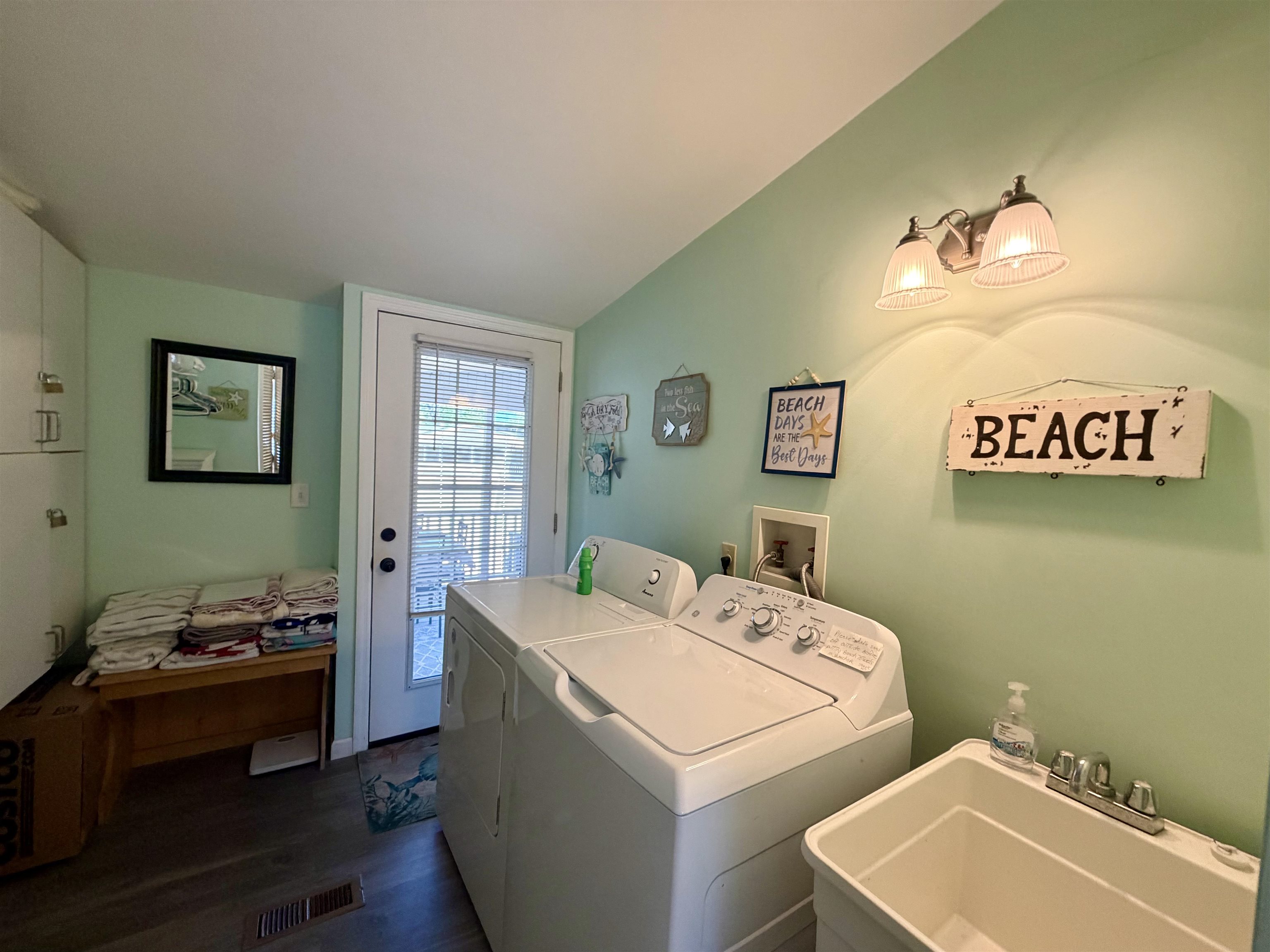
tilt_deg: -2.8
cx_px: 635
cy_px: 476
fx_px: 514
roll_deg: -2.8
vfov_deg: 85.7
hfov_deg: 102.1
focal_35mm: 14
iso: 200
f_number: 2.2
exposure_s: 1/60
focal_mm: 2.22
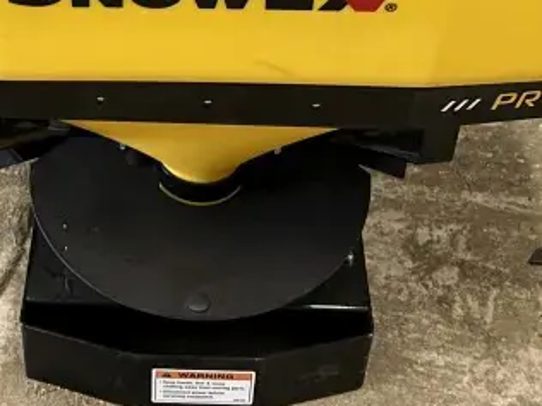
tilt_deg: -40.2
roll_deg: +3.6
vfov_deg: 18.0
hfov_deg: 24.6
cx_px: 178
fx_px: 1237
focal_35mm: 79
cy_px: -34
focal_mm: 5.7
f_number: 1.5
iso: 400
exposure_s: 1/40
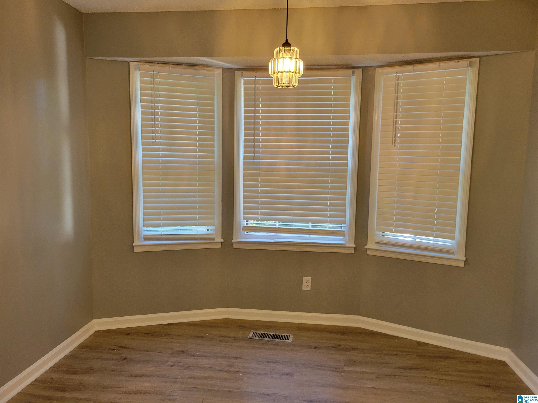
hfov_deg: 67.3
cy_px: 202
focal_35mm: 26
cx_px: 269
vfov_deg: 53.1
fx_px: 404
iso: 160
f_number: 1.8
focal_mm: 5.4
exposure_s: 1/40
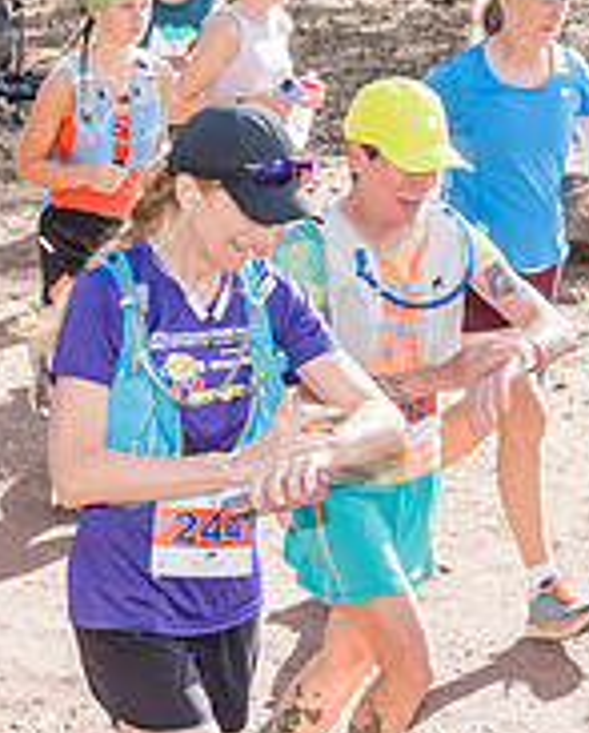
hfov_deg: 13.0
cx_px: -44
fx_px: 2543
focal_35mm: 117
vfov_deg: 16.4
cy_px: 379
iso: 800
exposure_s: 1/640
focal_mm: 39.4
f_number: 5
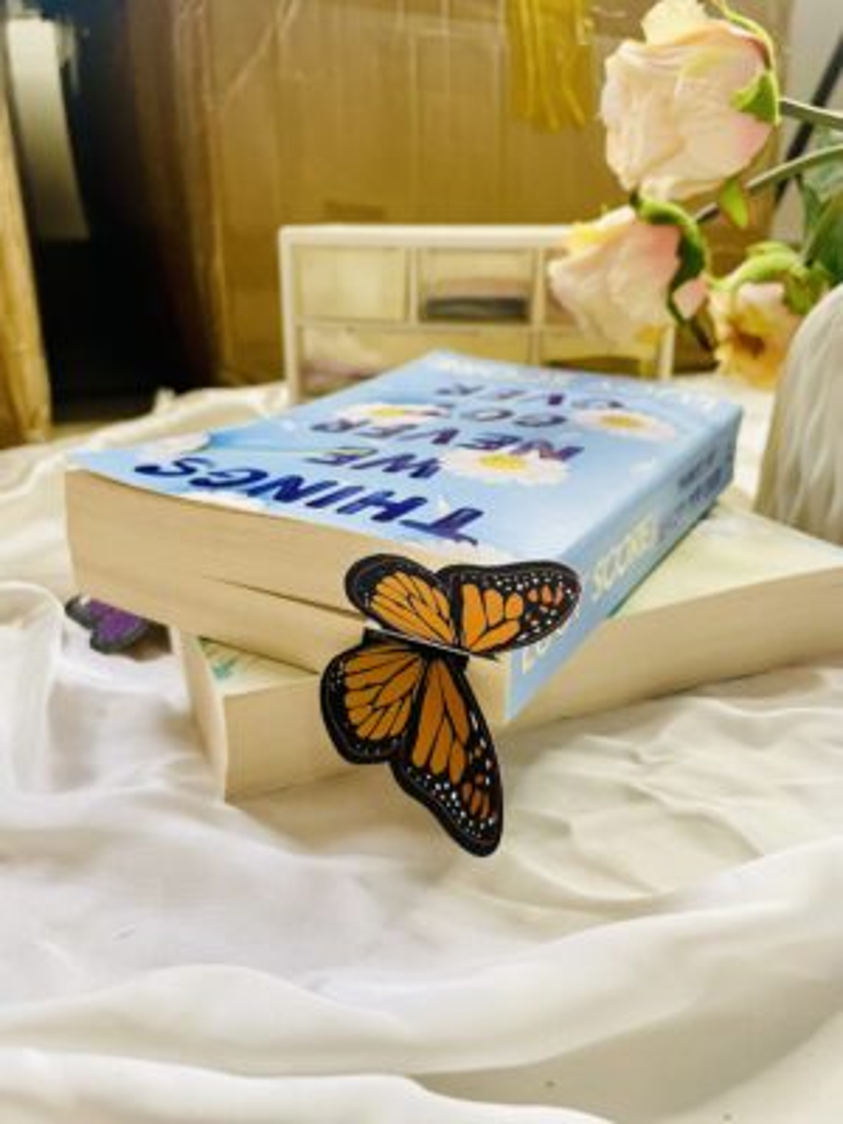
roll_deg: -0.7
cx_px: 422
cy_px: 562
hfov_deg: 53.1
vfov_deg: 67.3
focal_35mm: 26
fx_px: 844
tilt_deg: -20.5
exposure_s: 1/50
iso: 125
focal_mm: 4.2
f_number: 1.6
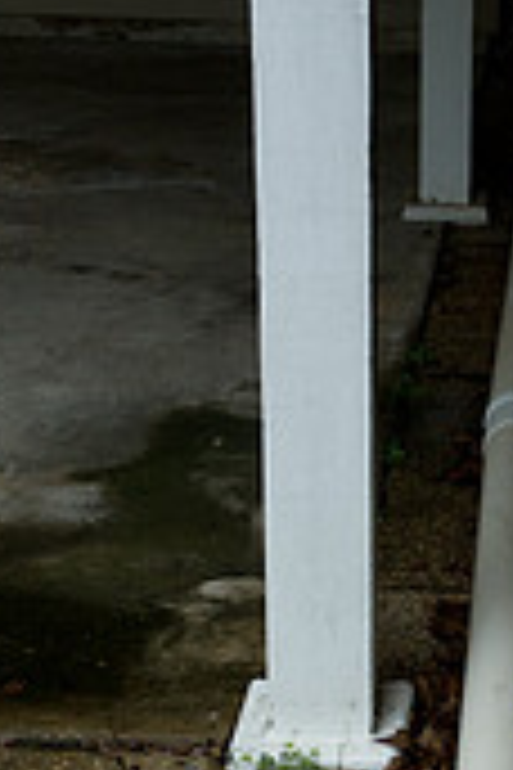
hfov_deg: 13.4
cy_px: 671
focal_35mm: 100
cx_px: 569
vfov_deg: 20.1
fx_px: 2137
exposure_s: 1/500
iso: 1250
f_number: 4
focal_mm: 38
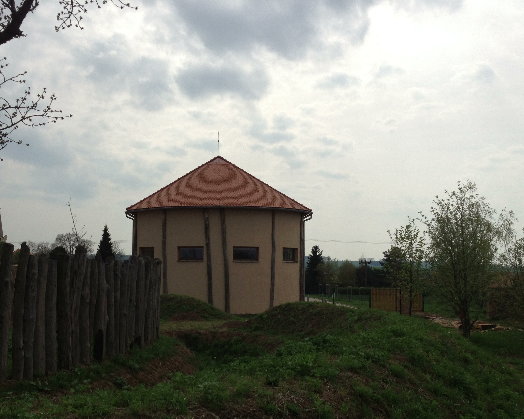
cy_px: 256
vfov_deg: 33.3
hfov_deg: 41.0
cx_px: 210
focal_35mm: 45
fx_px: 698
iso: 50
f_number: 2.4
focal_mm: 4.28
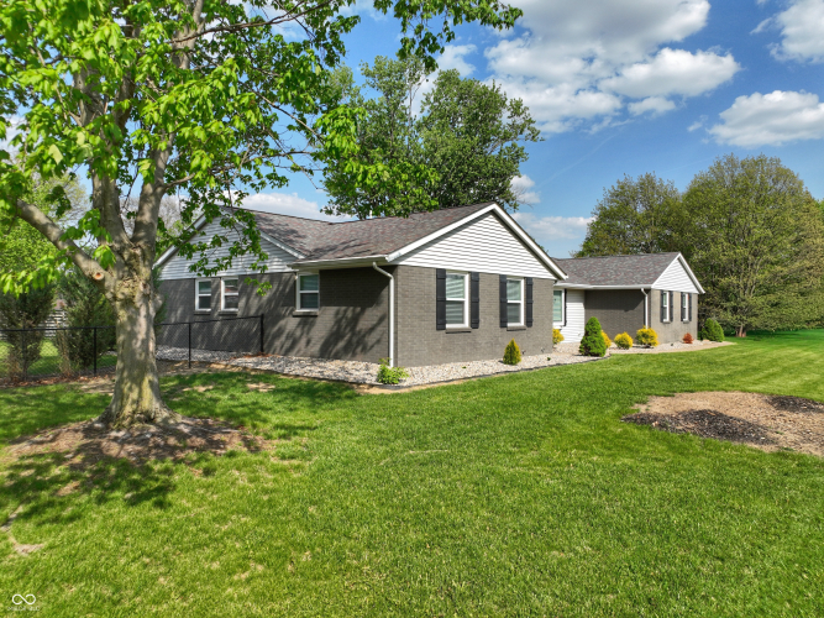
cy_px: 309
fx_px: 571
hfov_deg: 71.6
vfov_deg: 56.8
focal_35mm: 24
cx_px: 412
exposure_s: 1/1600
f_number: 2.8
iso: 100
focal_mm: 12.29
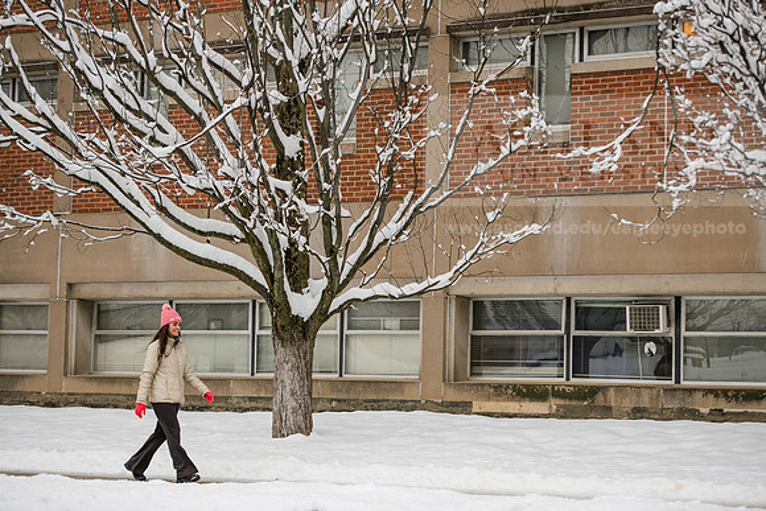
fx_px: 1915
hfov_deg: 22.6
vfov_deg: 15.2
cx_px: 383
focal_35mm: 90
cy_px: 256
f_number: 3.2
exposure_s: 1/320
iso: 320
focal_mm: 90
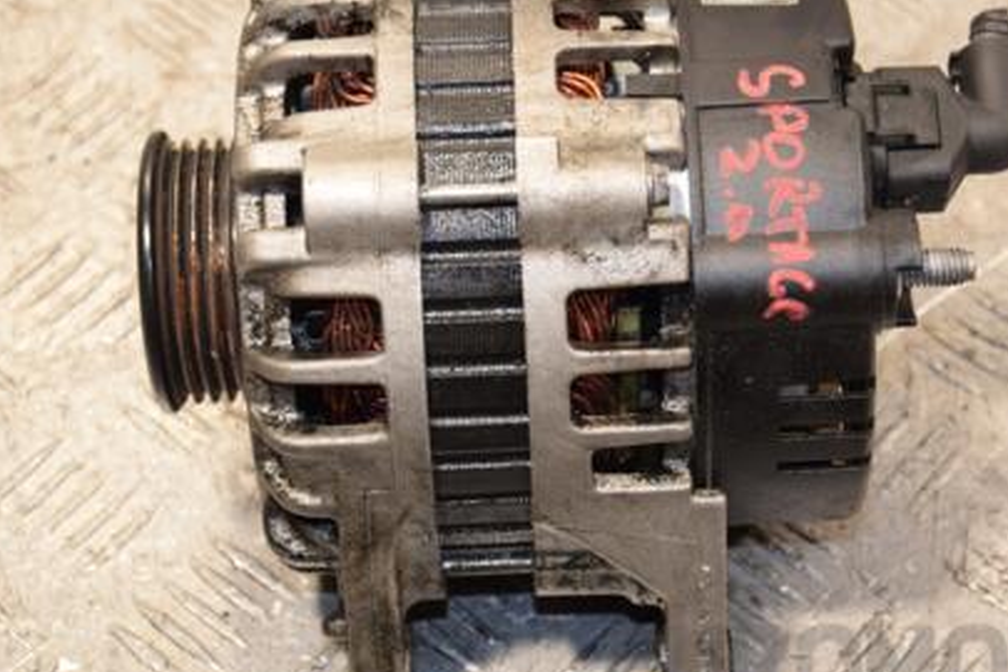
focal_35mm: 111
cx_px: 560
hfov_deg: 18.4
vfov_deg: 12.3
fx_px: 3108
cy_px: 331
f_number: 5
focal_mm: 50
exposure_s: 1/200
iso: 800
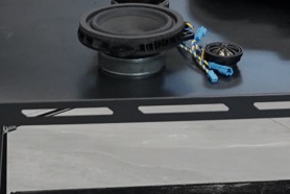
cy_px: -179
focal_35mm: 207
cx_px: 171
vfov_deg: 6.5
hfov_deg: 9.9
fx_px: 1669
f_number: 4.5
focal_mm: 30
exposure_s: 1/100
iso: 1000
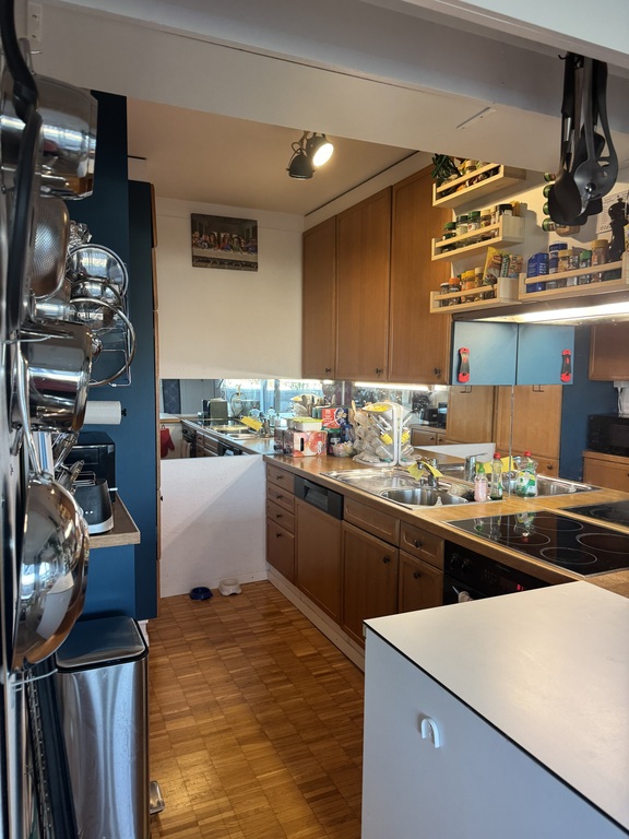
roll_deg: -0.4
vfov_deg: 71.6
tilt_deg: -5.2
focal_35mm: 24
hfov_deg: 56.8
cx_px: 314
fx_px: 581
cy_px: 420
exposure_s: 1/100
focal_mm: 6.76
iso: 200
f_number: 1.78
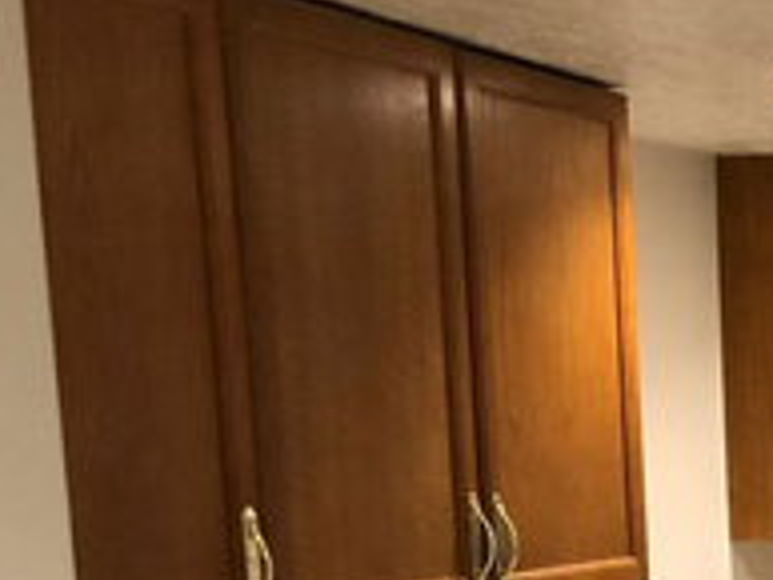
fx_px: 2078
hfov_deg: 18.3
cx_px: 1214
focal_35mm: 93
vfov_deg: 14.9
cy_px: 824
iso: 50
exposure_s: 1/15
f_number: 1.8
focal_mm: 4
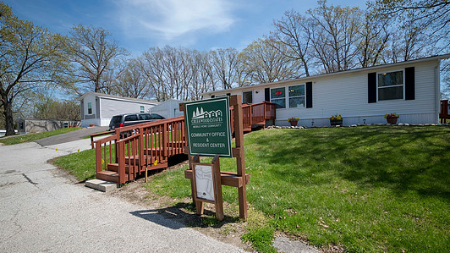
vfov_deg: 67.0
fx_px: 191
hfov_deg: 99.2
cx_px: 242
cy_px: 133
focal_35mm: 16
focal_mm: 14
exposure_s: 1/250
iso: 400
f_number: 10
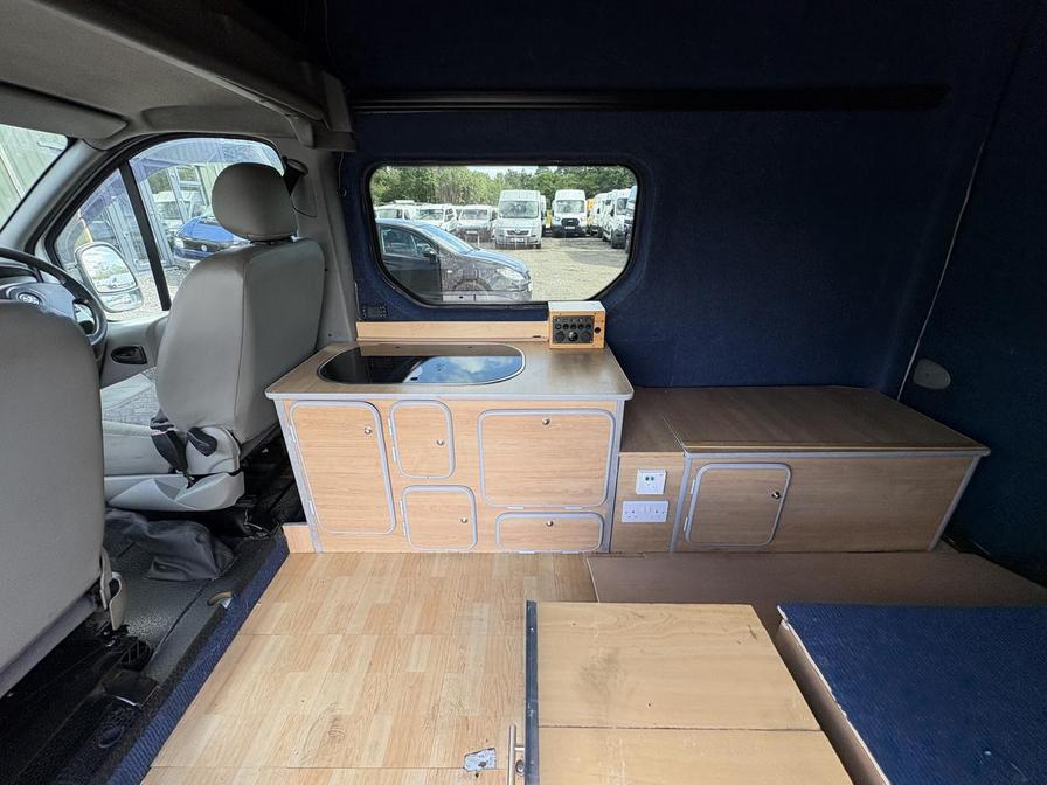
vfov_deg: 85.7
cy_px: 392
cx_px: 524
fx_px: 423
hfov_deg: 102.1
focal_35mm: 14
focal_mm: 2.22
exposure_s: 1/136
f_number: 2.2
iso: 80
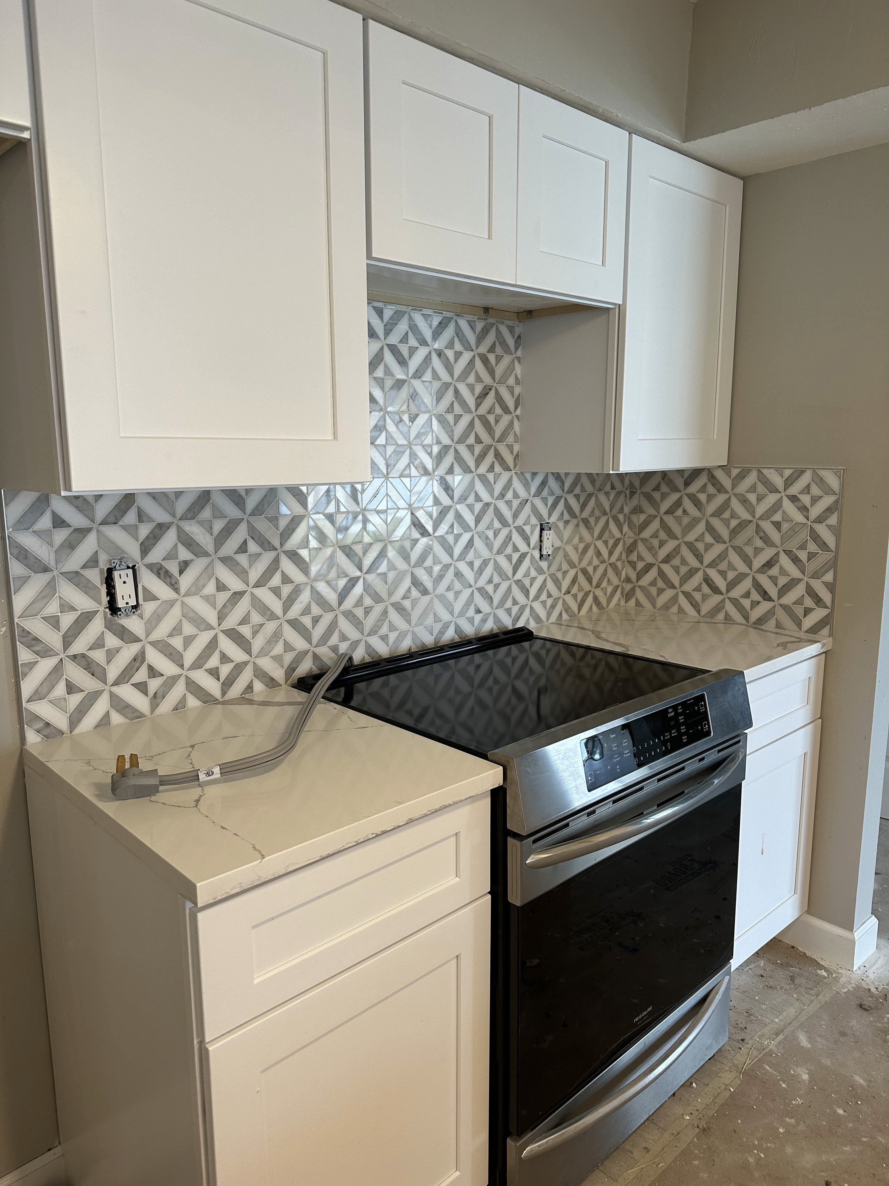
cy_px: 593
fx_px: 822
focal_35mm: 24
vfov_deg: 71.6
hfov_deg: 56.8
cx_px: 444
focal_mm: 6.86
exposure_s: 1/60
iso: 160
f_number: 1.78
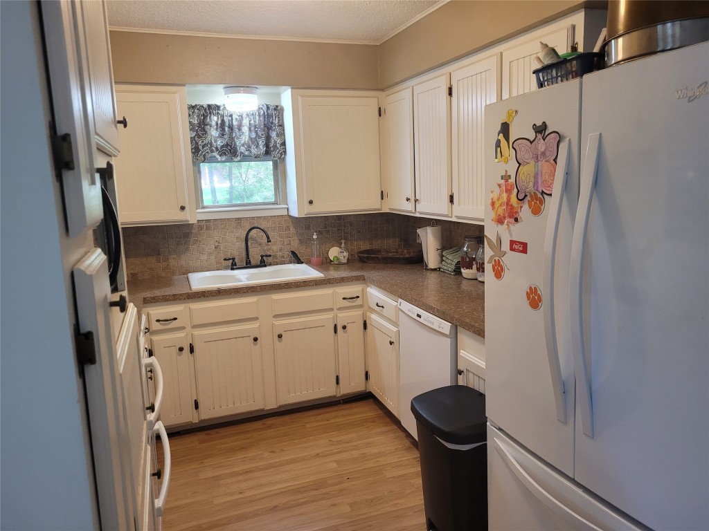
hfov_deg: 67.3
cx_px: 354
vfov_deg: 53.1
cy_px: 266
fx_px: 533
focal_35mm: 26
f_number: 1.8
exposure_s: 1/60
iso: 250
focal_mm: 5.4
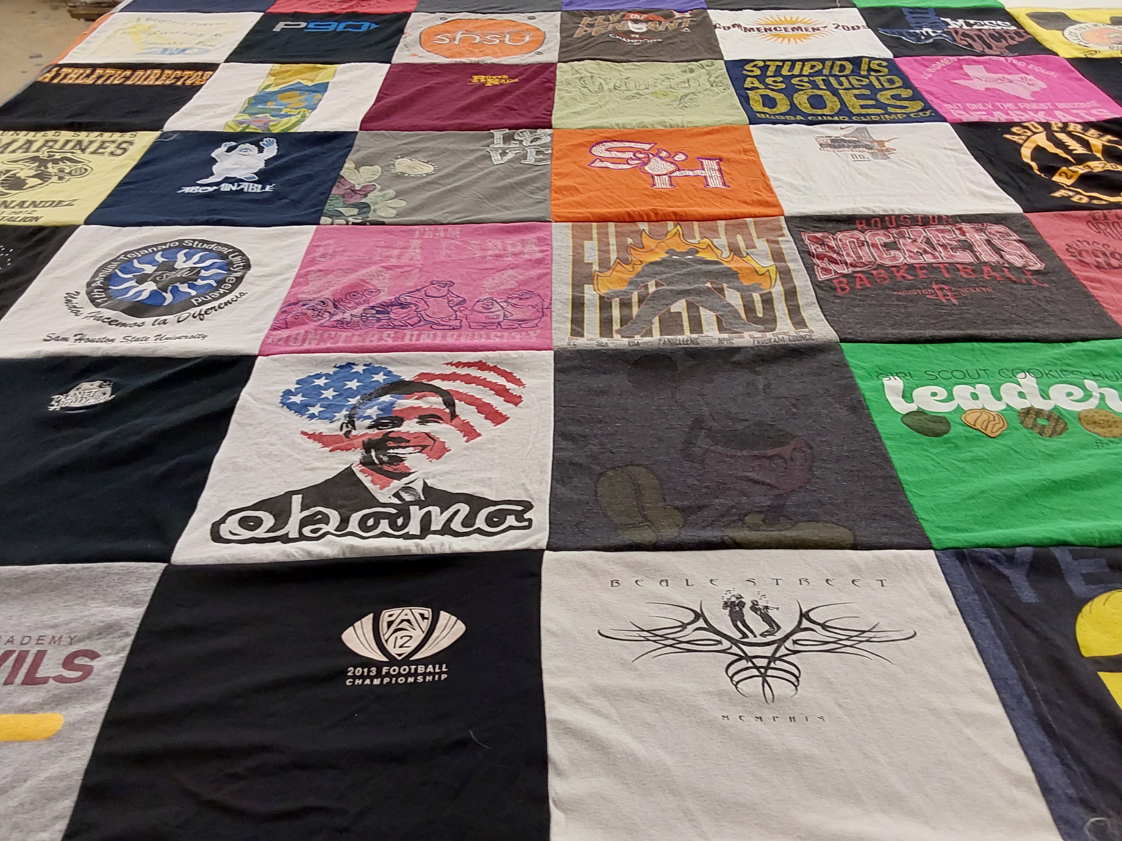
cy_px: 420
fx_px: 908
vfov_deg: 49.7
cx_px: 561
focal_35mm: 28
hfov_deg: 63.4
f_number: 1.9
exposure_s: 1/60
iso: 125
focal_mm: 2.91
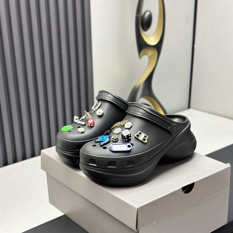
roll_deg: +0.3
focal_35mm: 57
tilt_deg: -21.3
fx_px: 434
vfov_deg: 30.0
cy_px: 136
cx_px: 117
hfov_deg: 30.0
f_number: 1.78
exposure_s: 1/100
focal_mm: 6.86
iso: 200
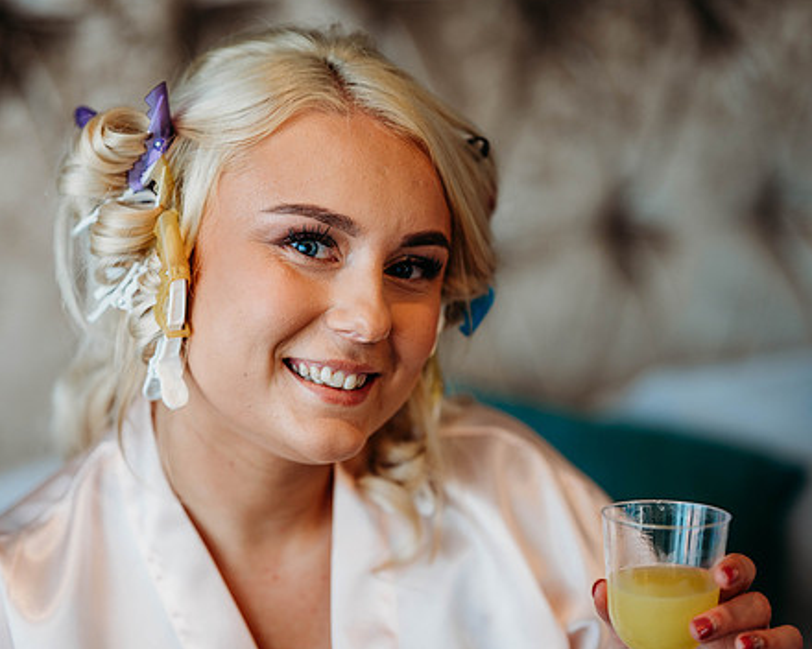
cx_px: 328
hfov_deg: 18.3
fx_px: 2523
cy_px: 330
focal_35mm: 105
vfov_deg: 14.7
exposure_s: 1/200
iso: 180
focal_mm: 85
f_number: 1.8
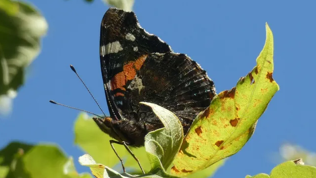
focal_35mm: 175
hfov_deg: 12.3
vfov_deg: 6.9
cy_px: 95
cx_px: 158
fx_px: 1467
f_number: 5.4
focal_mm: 28.8
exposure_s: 1/125
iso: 80
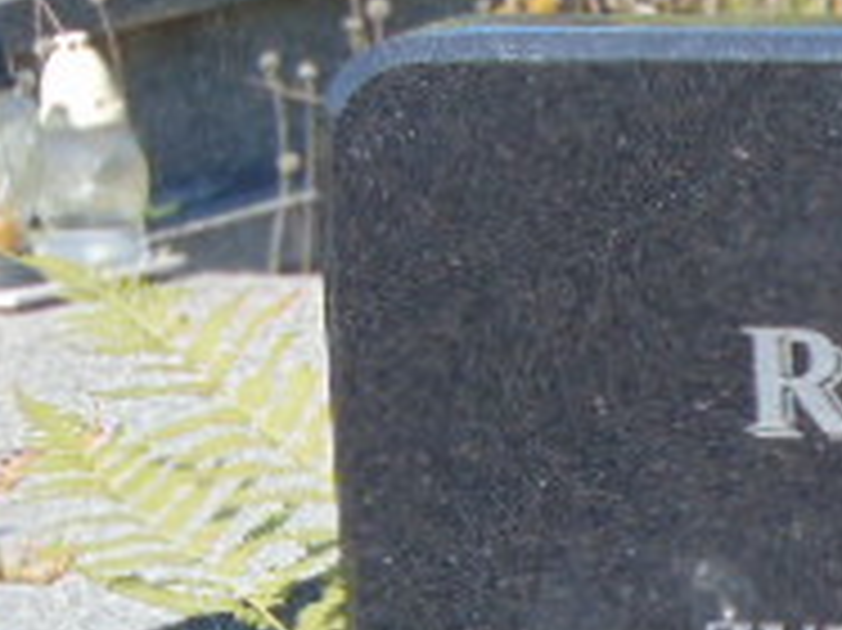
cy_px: 972
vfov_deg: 4.0
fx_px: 8994
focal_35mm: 370
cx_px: 1319
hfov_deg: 5.3
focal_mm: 19.4
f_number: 3.9
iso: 80
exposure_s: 1/400
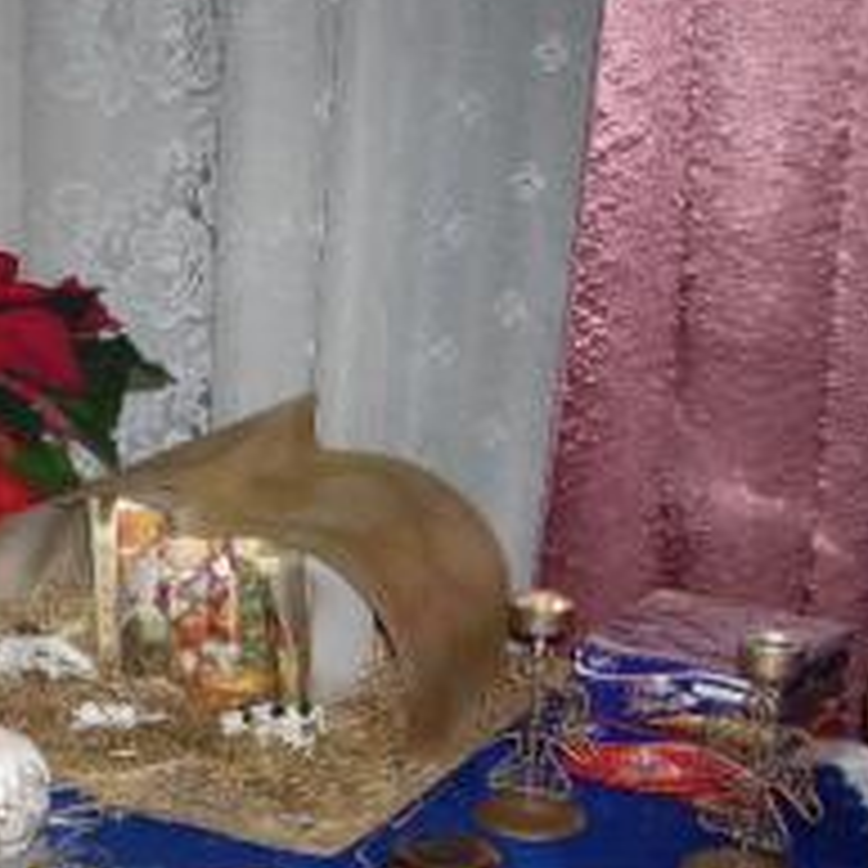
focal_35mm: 76
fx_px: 2156
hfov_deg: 21.4
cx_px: -117
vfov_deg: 22.5
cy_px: 693
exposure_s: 1/60
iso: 64
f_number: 2.8
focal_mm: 6.2
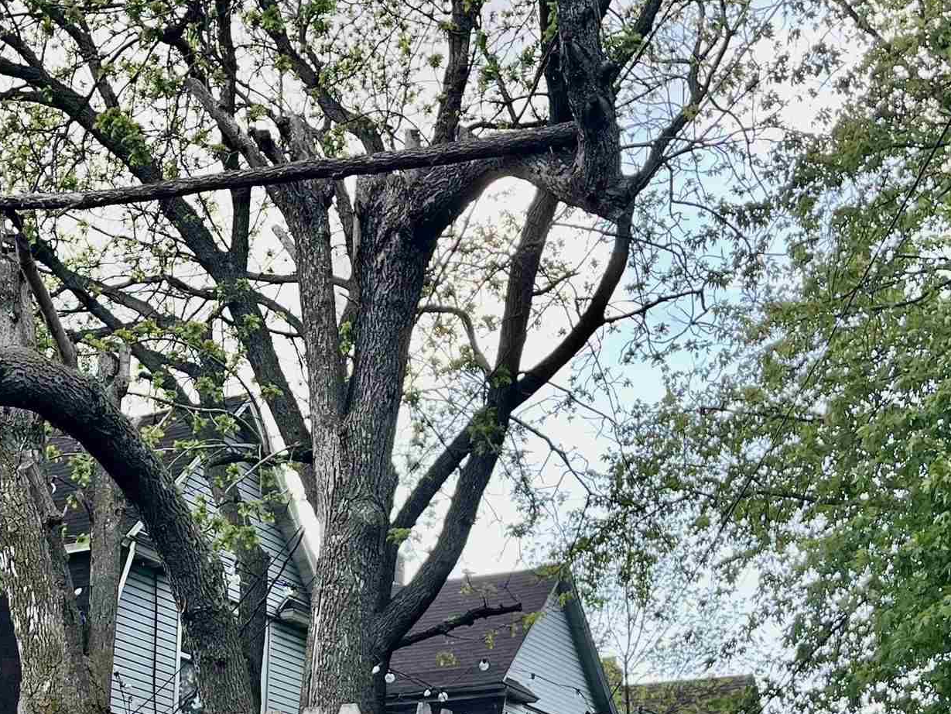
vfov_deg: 21.6
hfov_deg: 29.0
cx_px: 151
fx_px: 1786
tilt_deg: +11.2
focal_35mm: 65
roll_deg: -1.3
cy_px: 748
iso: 50
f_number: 1.6
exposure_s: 1/664
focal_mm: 5.1
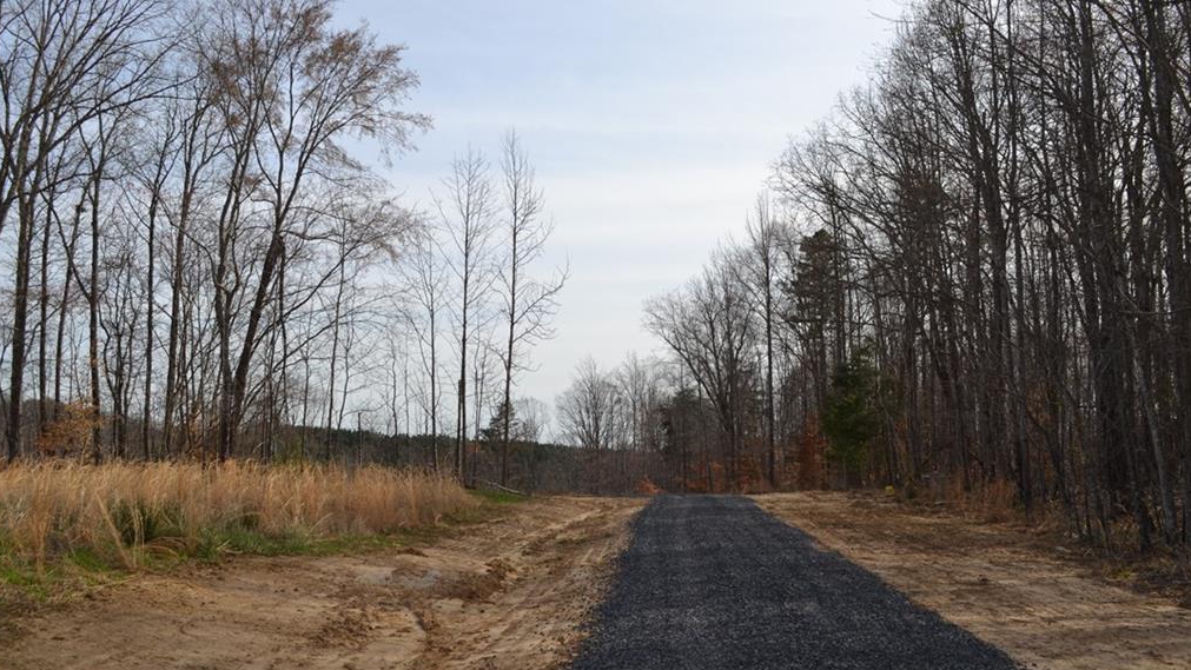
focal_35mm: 35
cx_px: 593
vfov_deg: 33.7
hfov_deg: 56.6
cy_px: 326
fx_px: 1105
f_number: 9
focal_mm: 22
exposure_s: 1/200
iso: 100
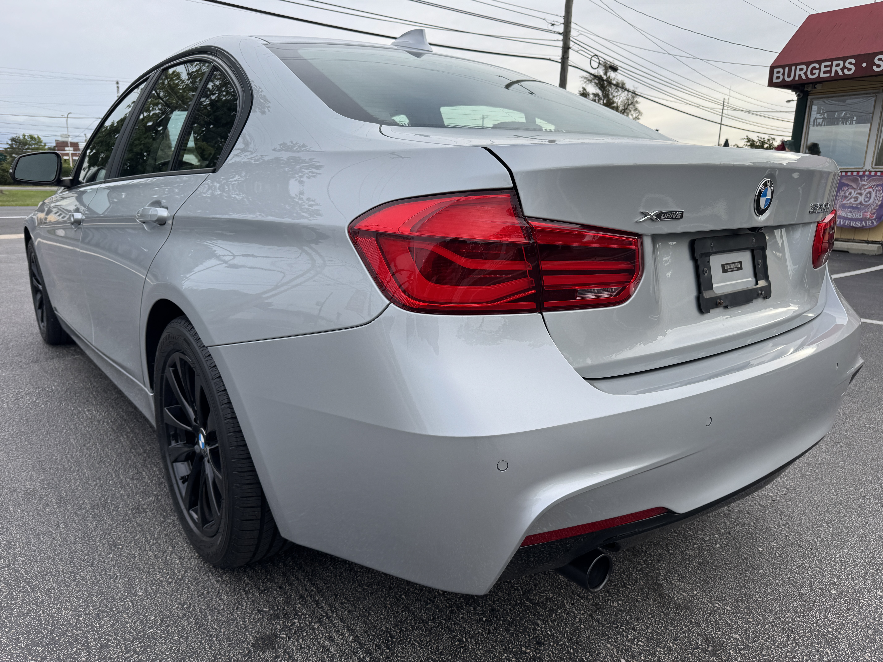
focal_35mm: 24
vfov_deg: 56.8
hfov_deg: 71.6
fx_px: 612
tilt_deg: -13.4
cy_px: 331
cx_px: 442
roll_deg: -2.0
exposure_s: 1/1524
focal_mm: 6.76
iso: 80
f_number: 1.78
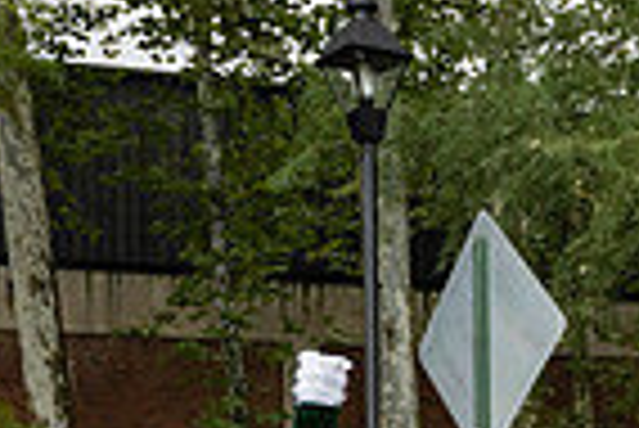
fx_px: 1741
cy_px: 674
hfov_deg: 20.1
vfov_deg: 13.1
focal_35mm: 98
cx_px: 662
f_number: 4
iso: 500
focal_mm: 24
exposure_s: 1/1000
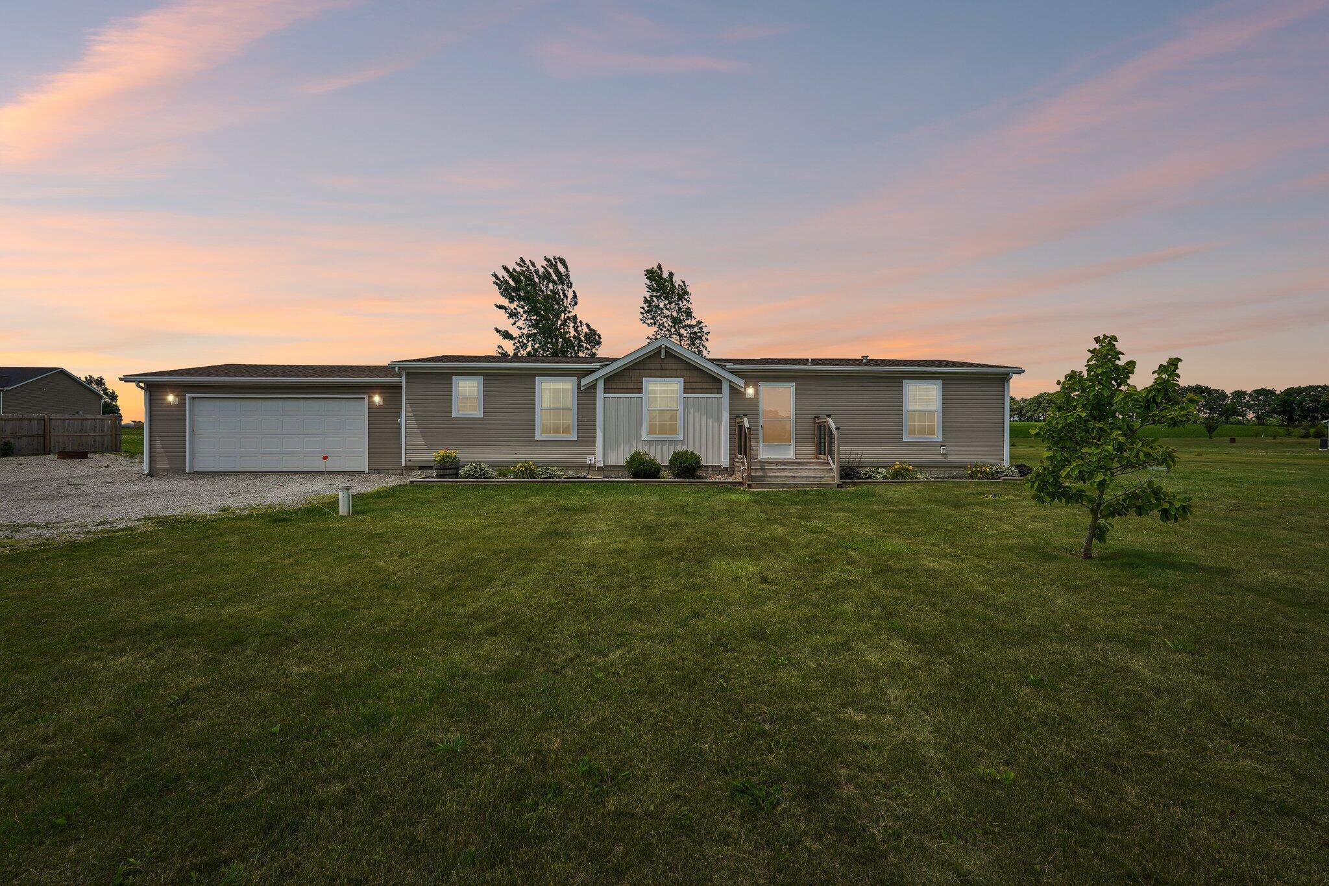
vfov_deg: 73.7
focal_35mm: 16
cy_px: 443
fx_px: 591
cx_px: 664
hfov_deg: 96.7
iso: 100
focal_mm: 16
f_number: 8
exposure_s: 1/400
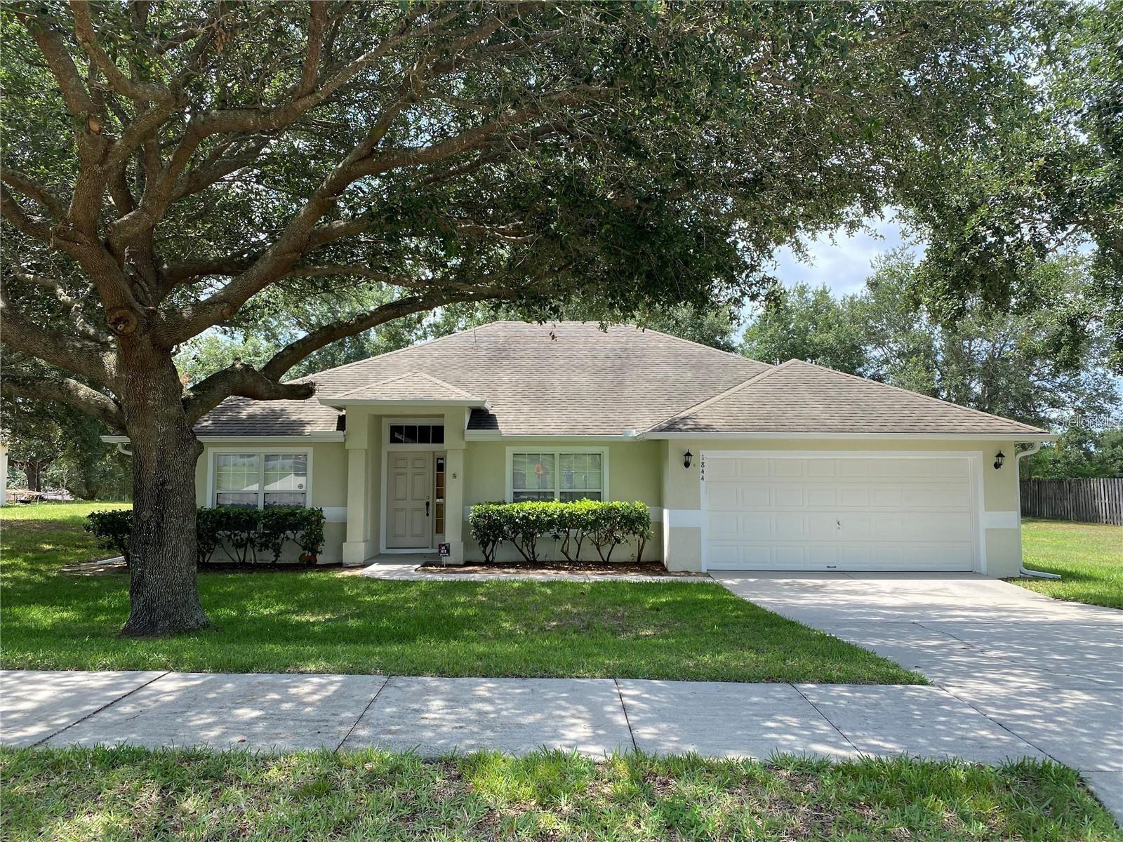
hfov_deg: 67.3
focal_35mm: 26
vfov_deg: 53.1
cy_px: 421
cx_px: 562
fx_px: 843
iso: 32
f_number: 1.8
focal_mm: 4.25
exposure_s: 1/719
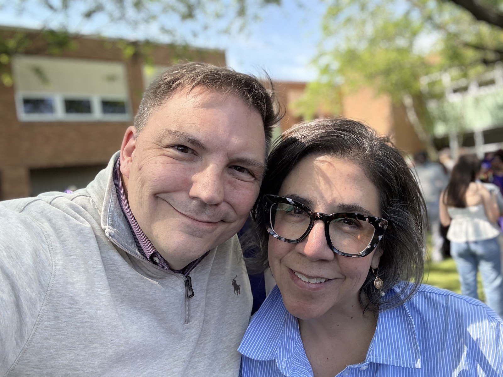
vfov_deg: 46.8
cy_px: 188
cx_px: 252
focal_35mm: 30
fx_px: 436
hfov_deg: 60.0
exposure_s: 1/244
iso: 64
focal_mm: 2.69
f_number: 1.9
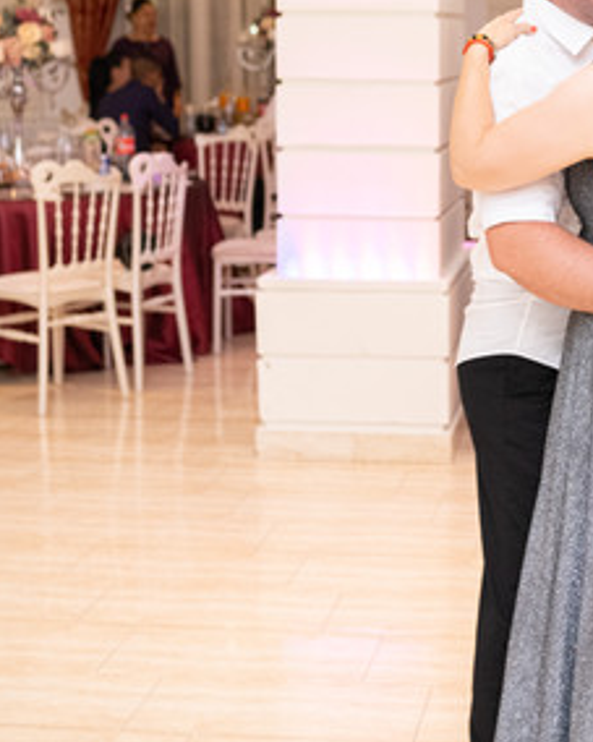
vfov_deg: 25.2
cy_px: 118
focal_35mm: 74
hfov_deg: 20.4
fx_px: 1624
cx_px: 511
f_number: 2
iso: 1600
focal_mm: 23
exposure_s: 1/125
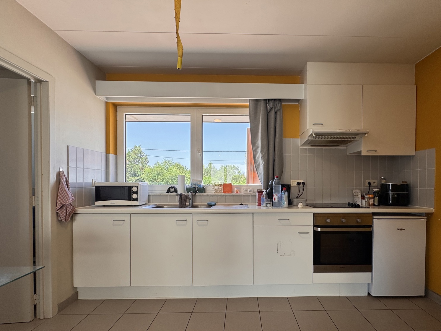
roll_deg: -0.4
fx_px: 229
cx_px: 247
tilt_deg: -1.2
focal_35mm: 18
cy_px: 186
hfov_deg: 87.4
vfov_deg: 71.3
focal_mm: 2.22
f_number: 2.2
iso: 40
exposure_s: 1/133
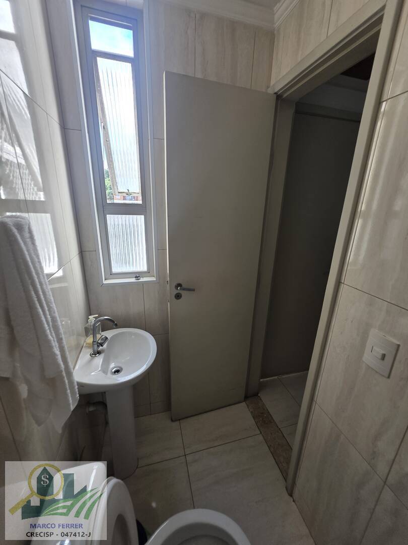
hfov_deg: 89.9
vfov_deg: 106.2
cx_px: 204
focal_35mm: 13
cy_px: 272
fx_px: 204
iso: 50
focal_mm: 2.2
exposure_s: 1/120
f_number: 1.9
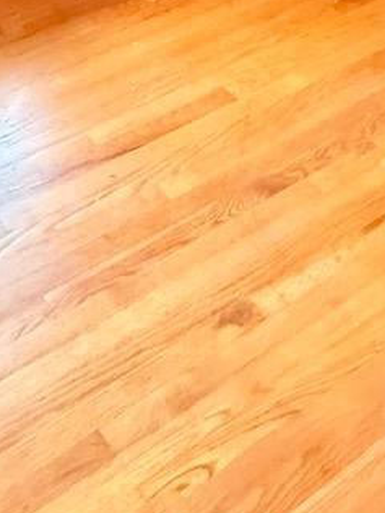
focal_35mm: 68
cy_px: -244
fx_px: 1008
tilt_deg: -17.6
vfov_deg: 23.3
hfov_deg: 21.6
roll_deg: -2.3
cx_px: 166
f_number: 2.2
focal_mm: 2.22
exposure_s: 1/60
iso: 1250
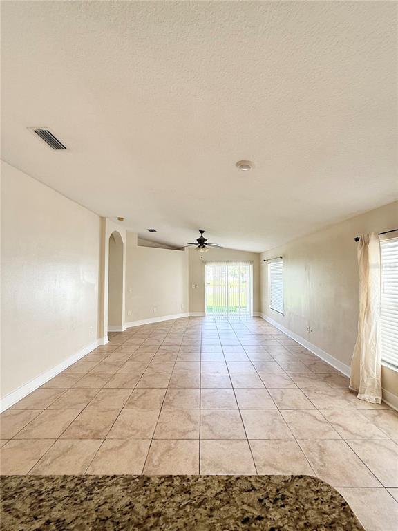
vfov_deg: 102.1
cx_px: 199
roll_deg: -0.1
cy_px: 266
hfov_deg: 85.7
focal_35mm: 14
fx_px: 215
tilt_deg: +3.0
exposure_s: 1/128
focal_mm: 2.22
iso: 64
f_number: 2.2
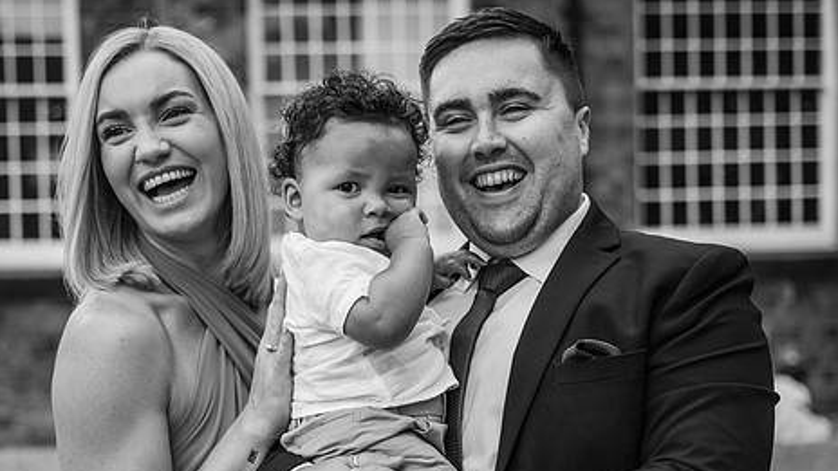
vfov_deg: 16.7
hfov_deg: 29.3
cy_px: 312
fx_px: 1600
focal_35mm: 72
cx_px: 365
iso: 100
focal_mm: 55
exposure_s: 1/640
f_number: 2.8
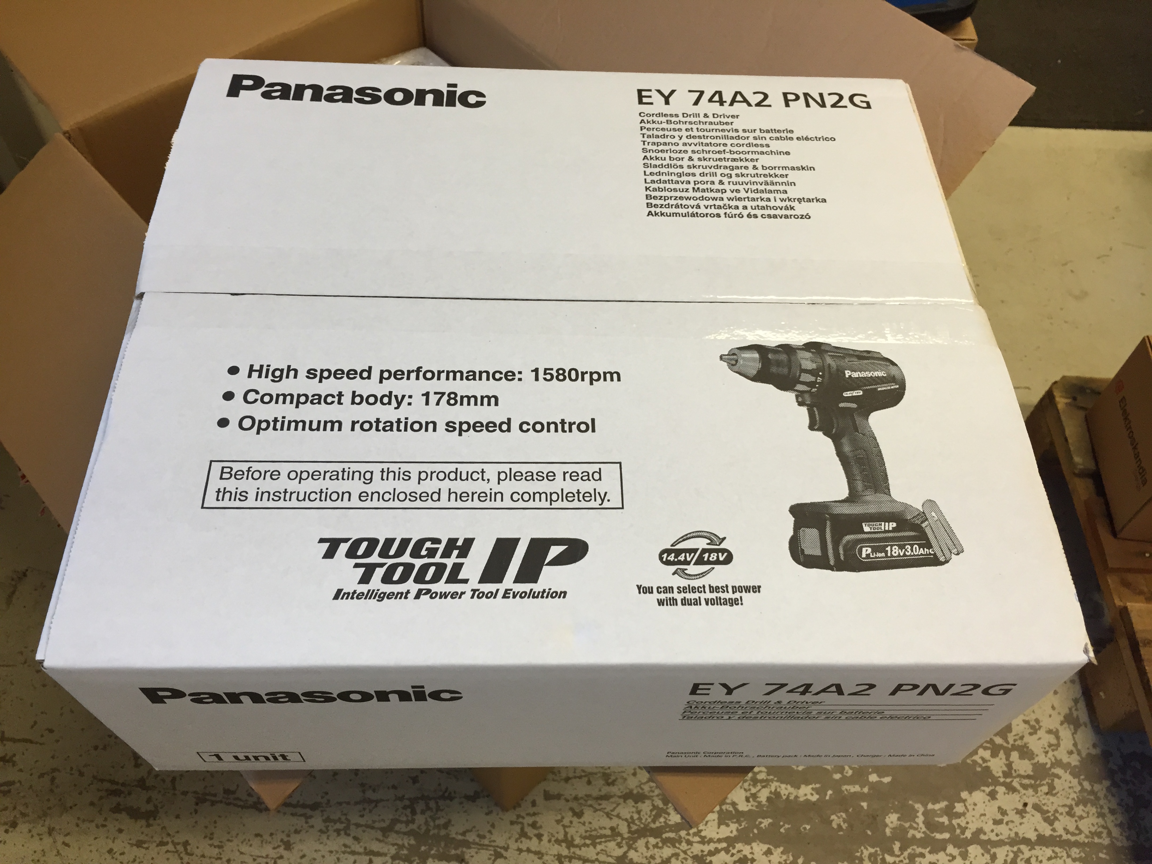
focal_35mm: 29
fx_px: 965
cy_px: 432
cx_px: 576
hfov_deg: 61.7
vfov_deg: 48.2
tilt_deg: -54.5
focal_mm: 4.15
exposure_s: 1/30
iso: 40
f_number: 2.2
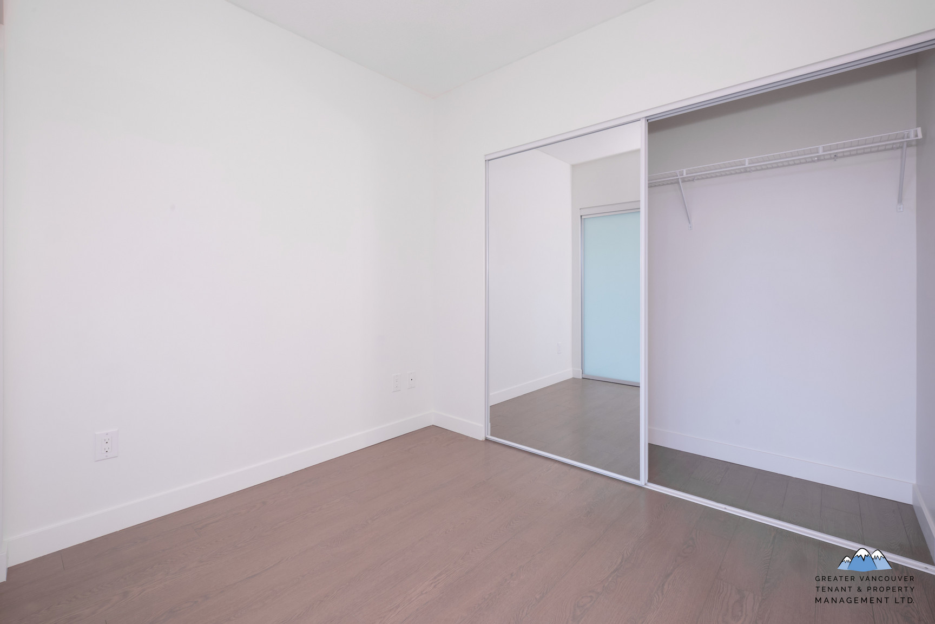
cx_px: 468
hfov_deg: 100.4
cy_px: 312
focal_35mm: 15
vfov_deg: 77.3
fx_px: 390
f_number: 8
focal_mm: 10
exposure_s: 1/30
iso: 400
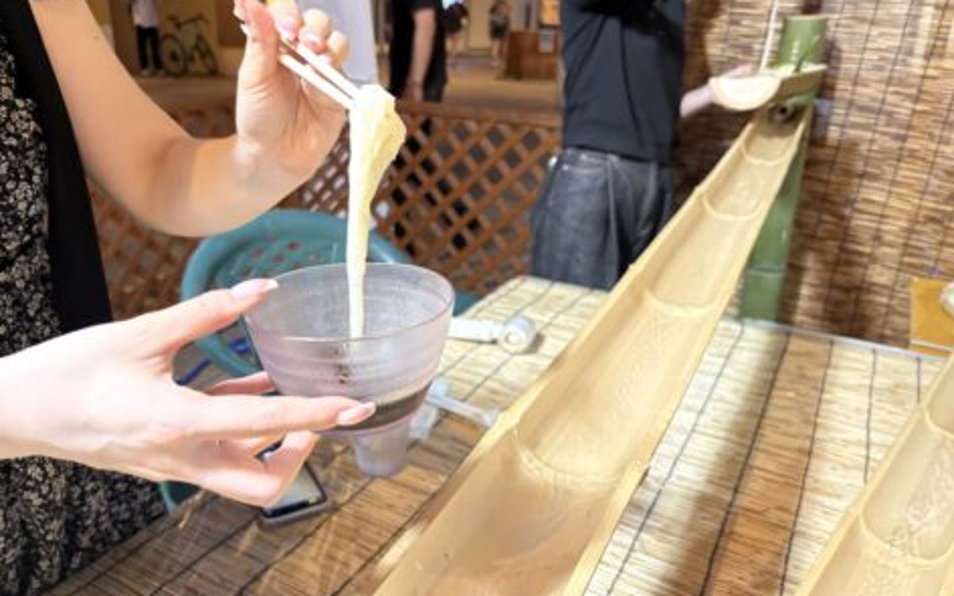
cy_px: 271
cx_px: 471
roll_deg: -1.6
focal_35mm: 28
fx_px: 728
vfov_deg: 44.5
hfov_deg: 66.5
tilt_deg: -19.7
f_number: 1.6
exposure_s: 1/60
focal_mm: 5.96
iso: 250
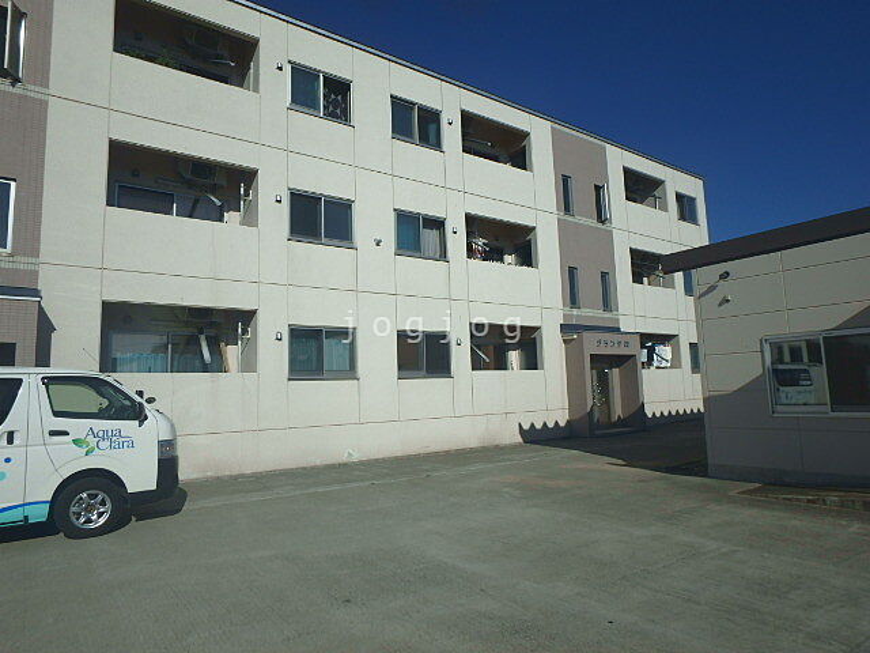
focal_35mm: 21
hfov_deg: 79.0
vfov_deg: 63.4
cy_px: 326
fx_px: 528
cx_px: 435
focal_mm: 3.7
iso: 125
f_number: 6
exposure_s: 1/1600
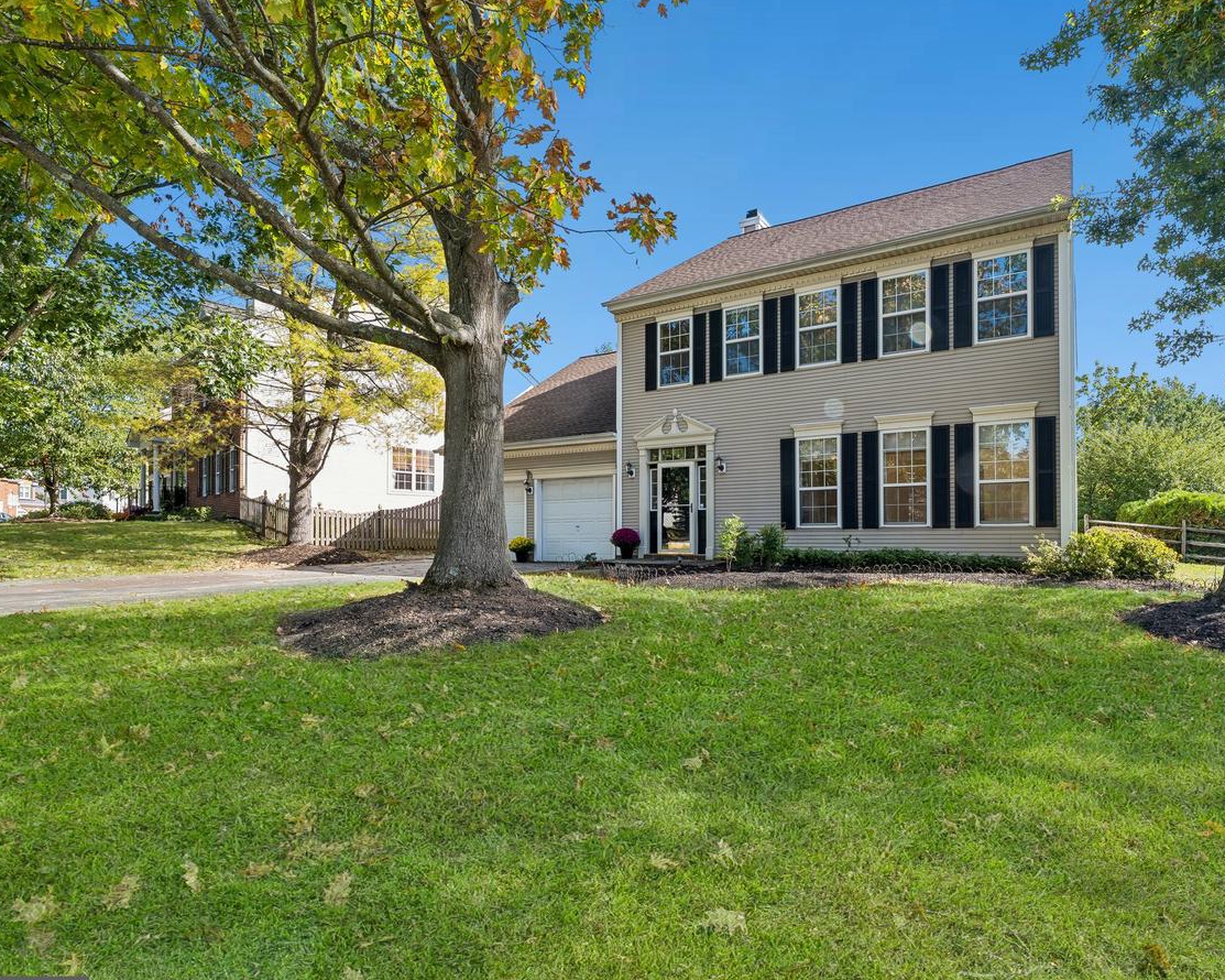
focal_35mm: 17
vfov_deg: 76.9
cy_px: 504
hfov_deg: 88.9
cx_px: 710
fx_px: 616
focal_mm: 14
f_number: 9
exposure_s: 1/40
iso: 100
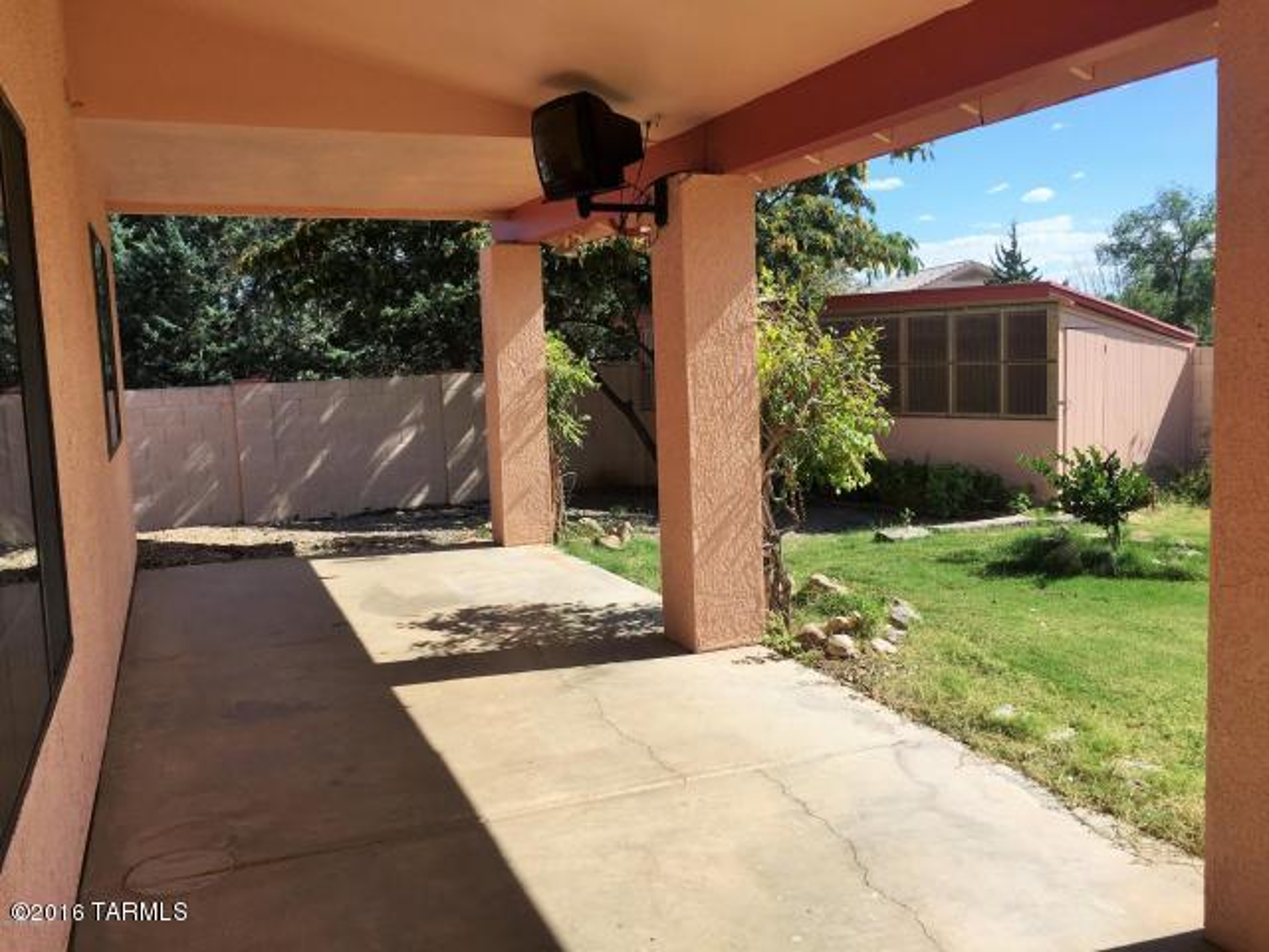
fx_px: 1063
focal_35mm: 29
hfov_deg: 61.7
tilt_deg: -6.1
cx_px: 634
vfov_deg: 48.2
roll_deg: +1.4
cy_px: 476
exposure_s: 1/1980
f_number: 2.2
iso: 32
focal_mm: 4.15
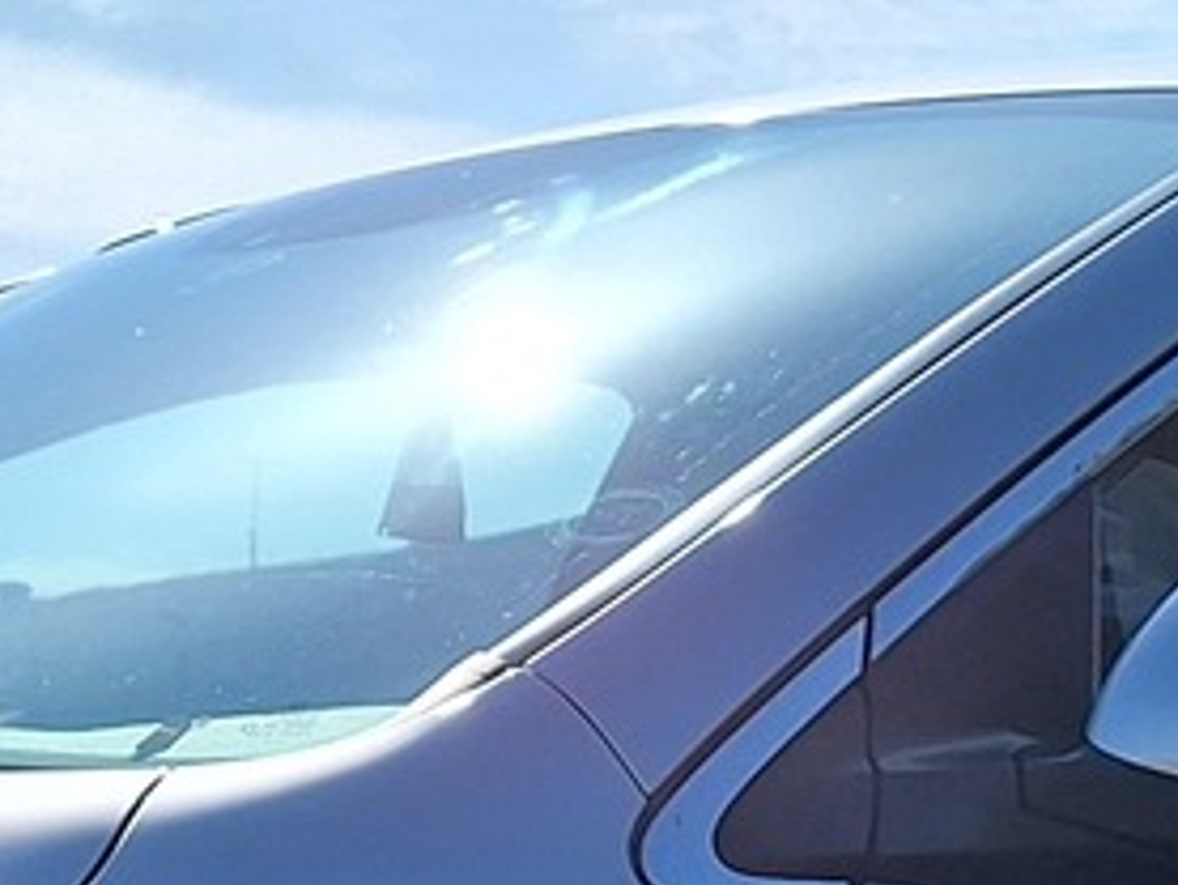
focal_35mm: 133
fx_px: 4528
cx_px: 442
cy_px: 1672
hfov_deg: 14.8
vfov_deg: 10.4
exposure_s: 1/4484
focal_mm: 5.54
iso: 40
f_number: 1.8
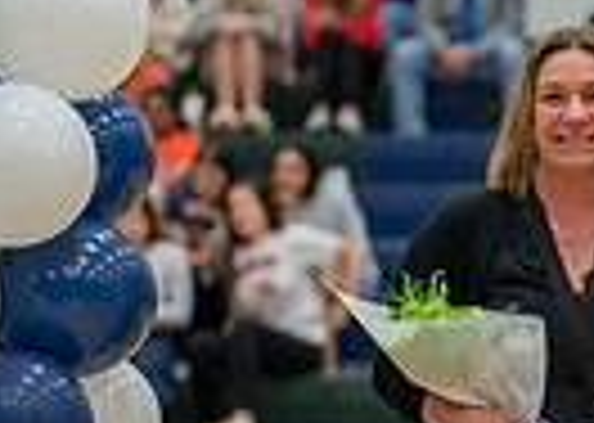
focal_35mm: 233
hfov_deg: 8.5
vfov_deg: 6.2
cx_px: 855
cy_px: 405
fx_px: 3927
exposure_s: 1/400
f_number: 1.2
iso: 320
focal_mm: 50
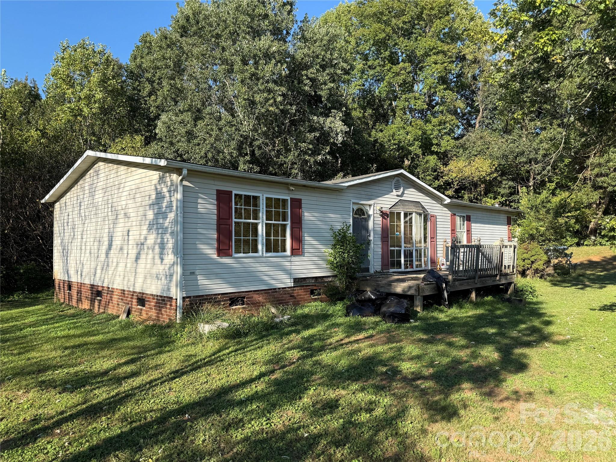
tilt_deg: +1.7
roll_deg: +0.2
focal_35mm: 24
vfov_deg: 56.8
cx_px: 308
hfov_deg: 71.6
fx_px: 427
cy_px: 231
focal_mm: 6.76
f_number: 1.78
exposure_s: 1/1812
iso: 80
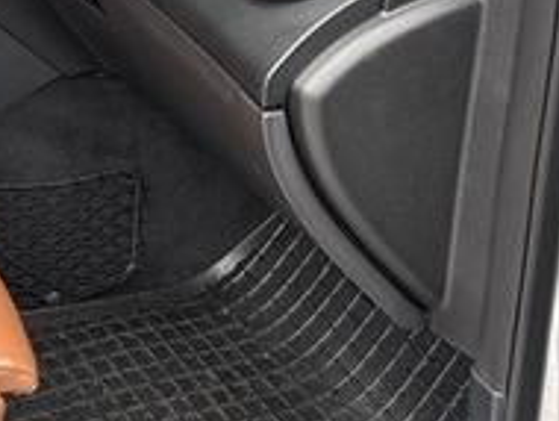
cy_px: -185
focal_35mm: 80
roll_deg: -0.1
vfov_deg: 17.0
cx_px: -234
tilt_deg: -18.4
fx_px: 1294
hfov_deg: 21.3
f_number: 1.78
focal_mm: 6.76
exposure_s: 1/121
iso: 160
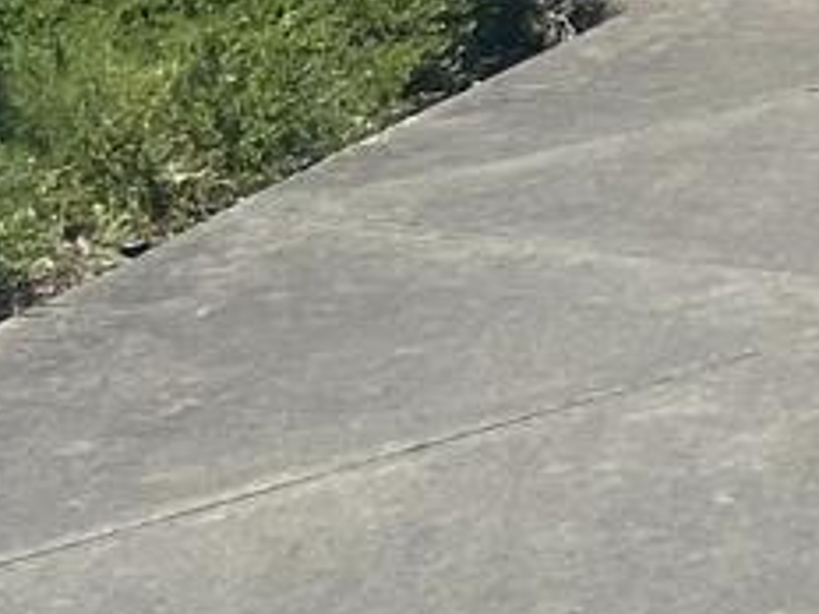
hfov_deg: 9.0
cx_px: 2619
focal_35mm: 168
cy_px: -880
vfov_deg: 8.1
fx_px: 3975
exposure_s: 1/3040
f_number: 1.6
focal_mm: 4.2
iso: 32
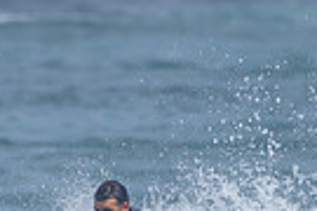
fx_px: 23157
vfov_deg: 0.5
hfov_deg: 0.8
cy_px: 321
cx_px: 14
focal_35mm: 2630
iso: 220
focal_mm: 500
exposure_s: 1/2000
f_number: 5.6
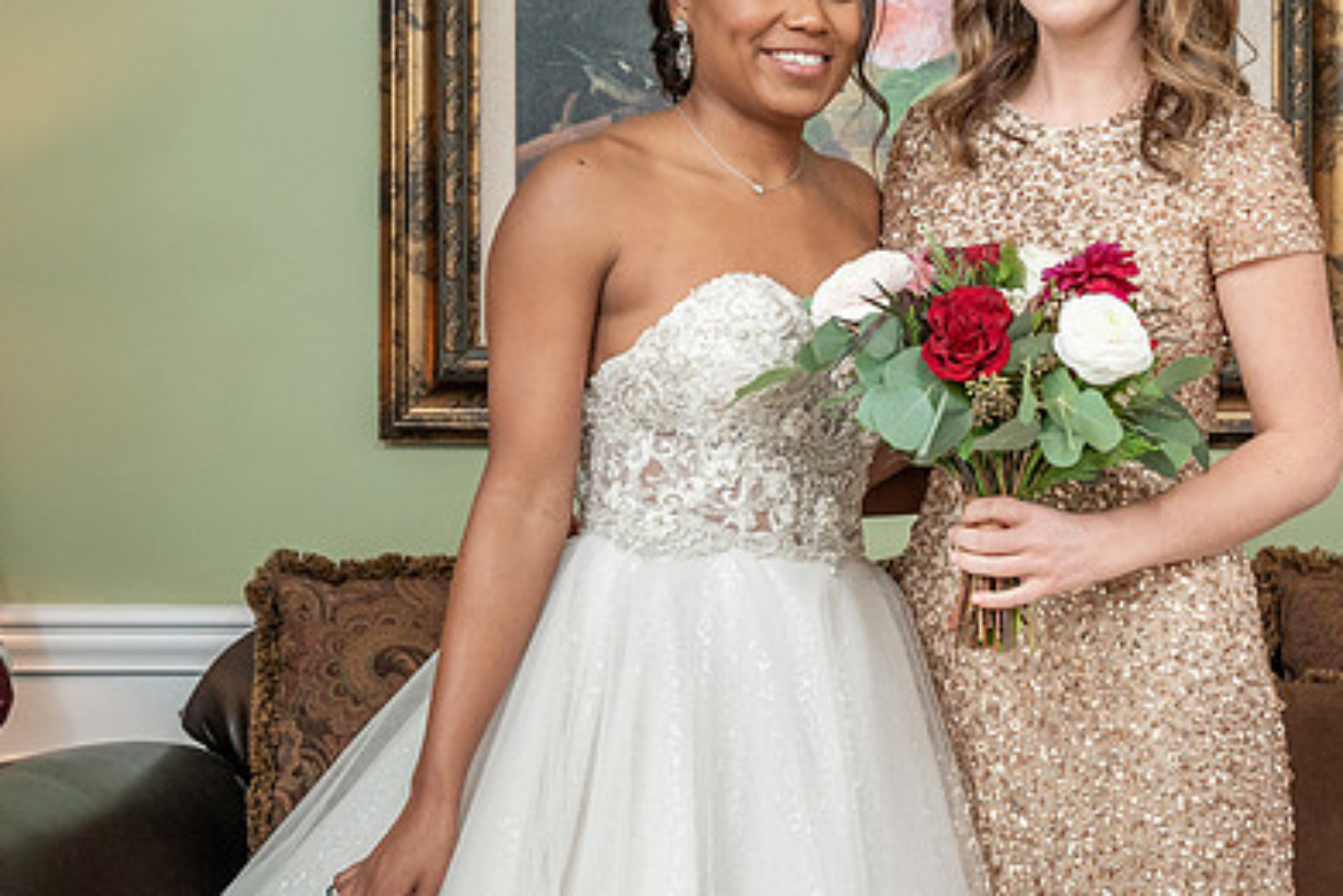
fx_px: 3247
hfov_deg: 23.2
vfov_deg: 15.7
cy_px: 362
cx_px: 979
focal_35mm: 87
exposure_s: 1/250
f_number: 5.6
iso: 2000
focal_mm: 51
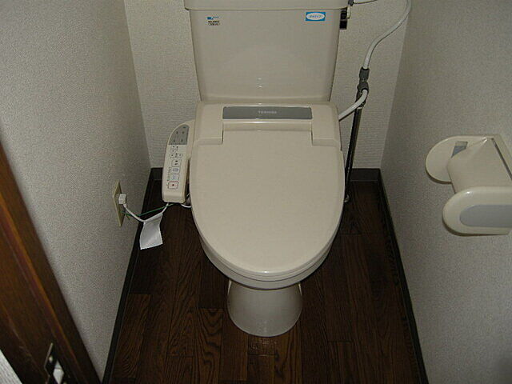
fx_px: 518
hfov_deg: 52.6
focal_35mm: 35
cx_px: 256
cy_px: 192
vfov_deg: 40.7
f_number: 2.7
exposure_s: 1/60
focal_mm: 7.5
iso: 64
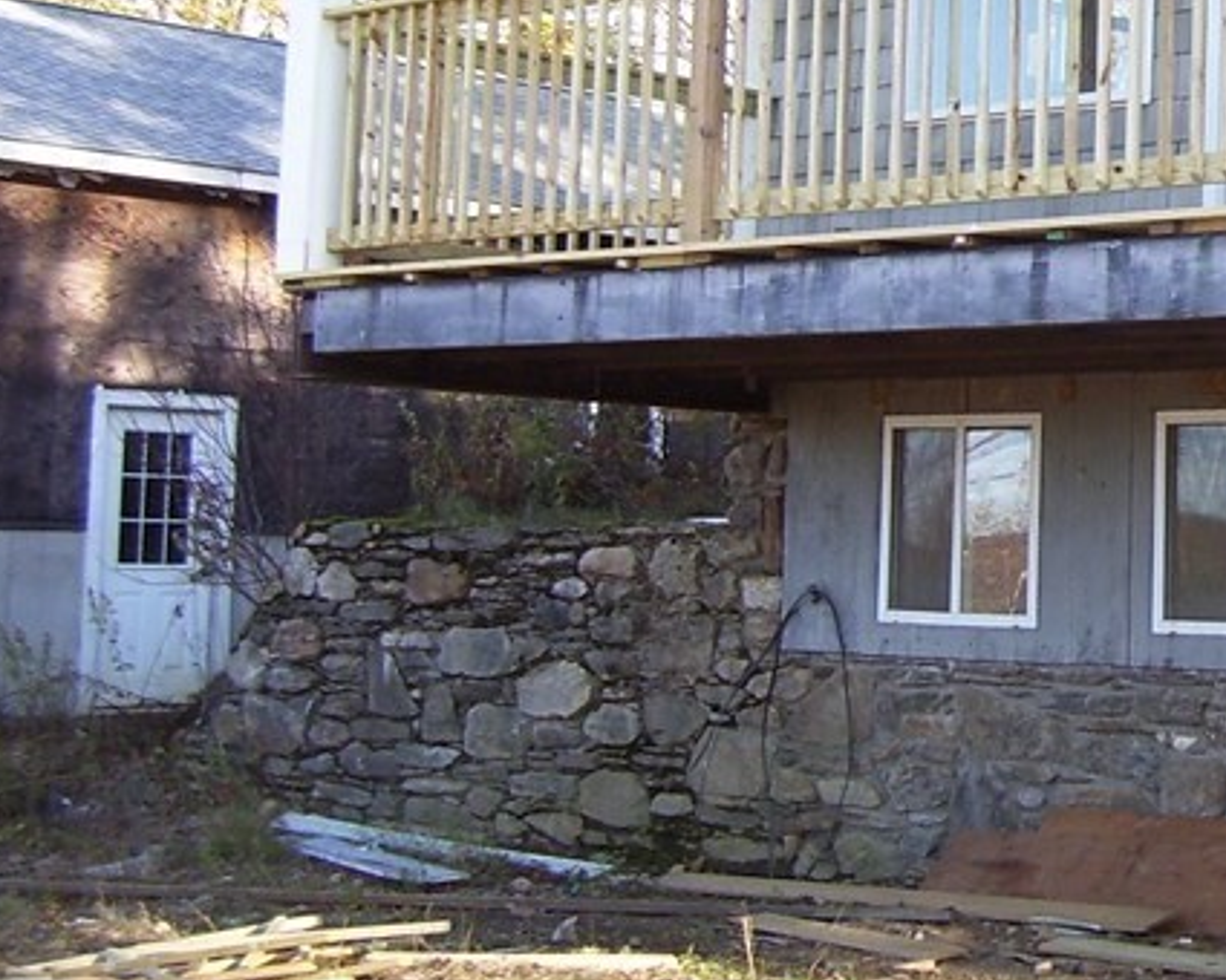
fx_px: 2903
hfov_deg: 22.1
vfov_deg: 18.8
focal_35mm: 80
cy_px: 89
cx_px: 1457
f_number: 2.7
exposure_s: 1/250
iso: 80
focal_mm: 5.6
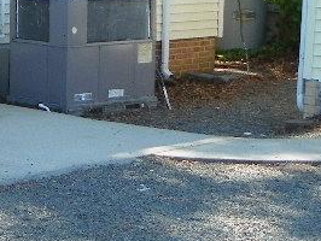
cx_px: -115
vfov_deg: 11.8
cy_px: 24
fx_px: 1160
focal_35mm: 125
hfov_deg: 14.9
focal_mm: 4.6
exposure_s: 1/200
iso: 64
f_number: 2.8
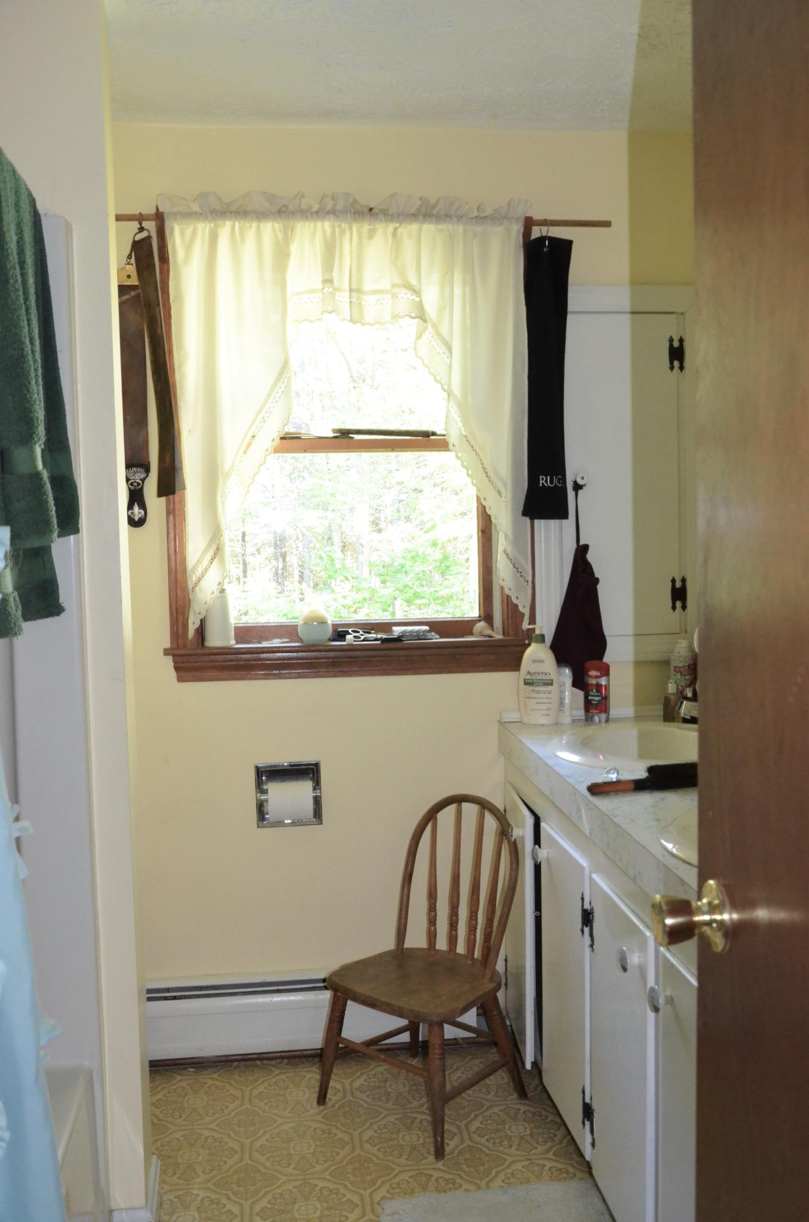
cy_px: 611
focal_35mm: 36
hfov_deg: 36.7
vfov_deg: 53.2
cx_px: 404
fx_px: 1219
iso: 2800
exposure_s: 1/60
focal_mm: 24
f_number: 5.6
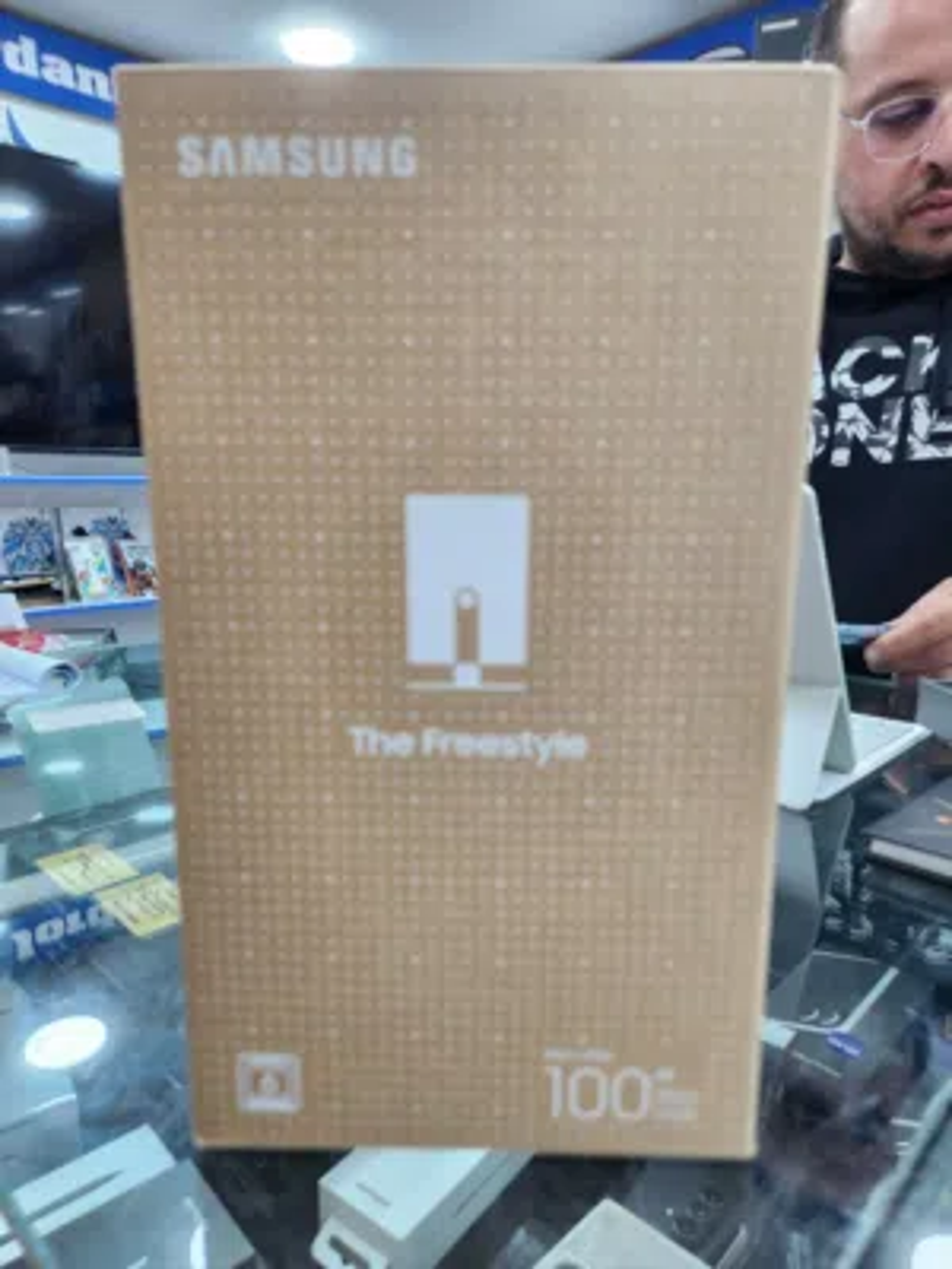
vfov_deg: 73.9
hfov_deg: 58.9
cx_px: 476
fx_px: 843
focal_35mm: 23
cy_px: 634
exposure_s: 1/180
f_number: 1.8
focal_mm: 5.4
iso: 160
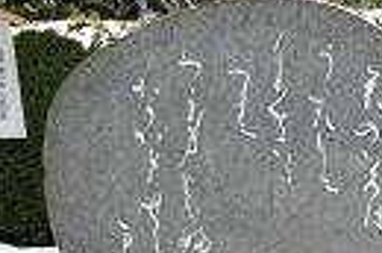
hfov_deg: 20.1
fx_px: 1059
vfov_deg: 13.3
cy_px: 294
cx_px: 331
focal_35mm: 100
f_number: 2.9
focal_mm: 5.7
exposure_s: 1/400
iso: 100
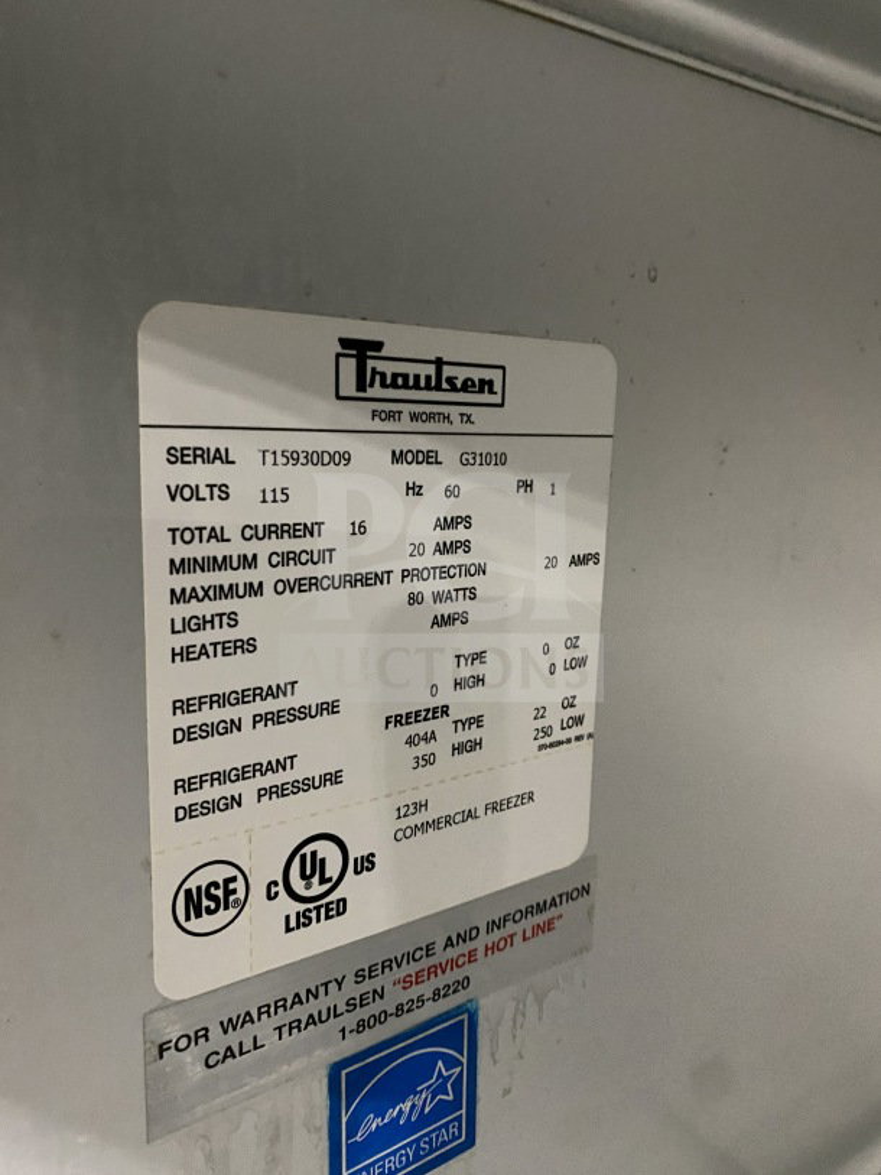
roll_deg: -0.6
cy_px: 588
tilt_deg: -9.2
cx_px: 440
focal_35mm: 25
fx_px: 848
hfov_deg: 54.9
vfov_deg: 69.4
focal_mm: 4.25
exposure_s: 1/30
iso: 640
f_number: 1.8
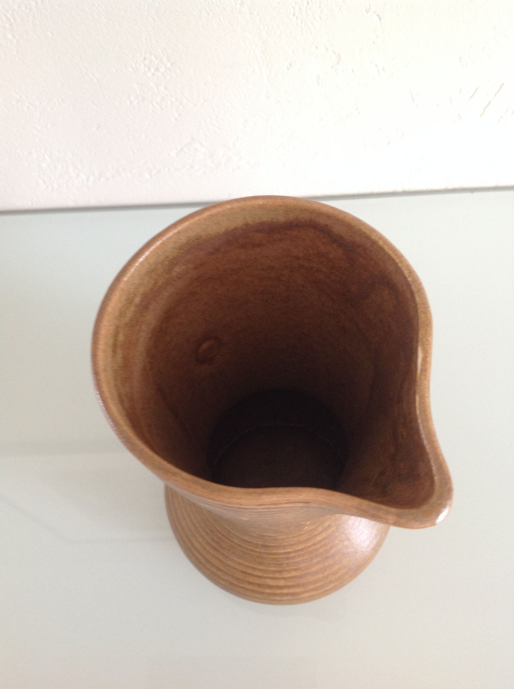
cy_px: 344
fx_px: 695
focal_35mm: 35
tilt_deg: -64.8
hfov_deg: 40.6
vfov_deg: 52.7
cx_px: 257
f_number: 2.4
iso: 125
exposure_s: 1/15
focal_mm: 4.28
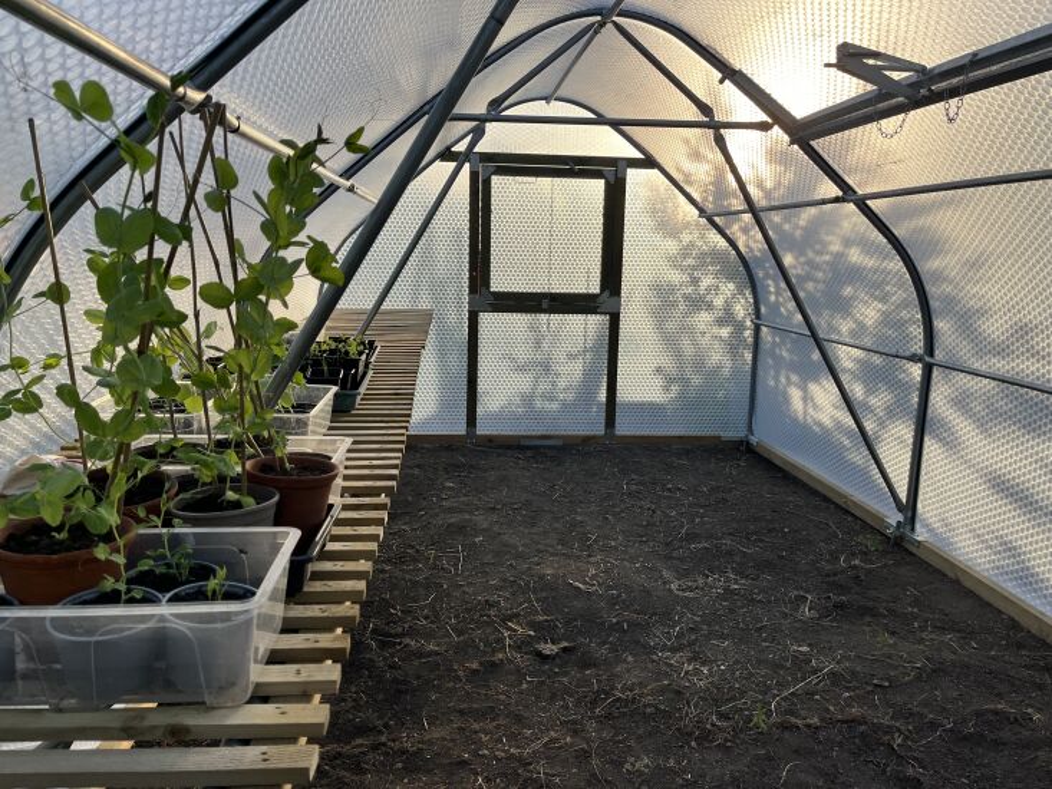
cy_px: 394
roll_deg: -1.7
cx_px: 526
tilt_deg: -11.0
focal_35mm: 26
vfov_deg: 53.1
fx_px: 790
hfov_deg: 67.3
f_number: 1.6
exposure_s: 1/1056
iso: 50
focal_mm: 5.1
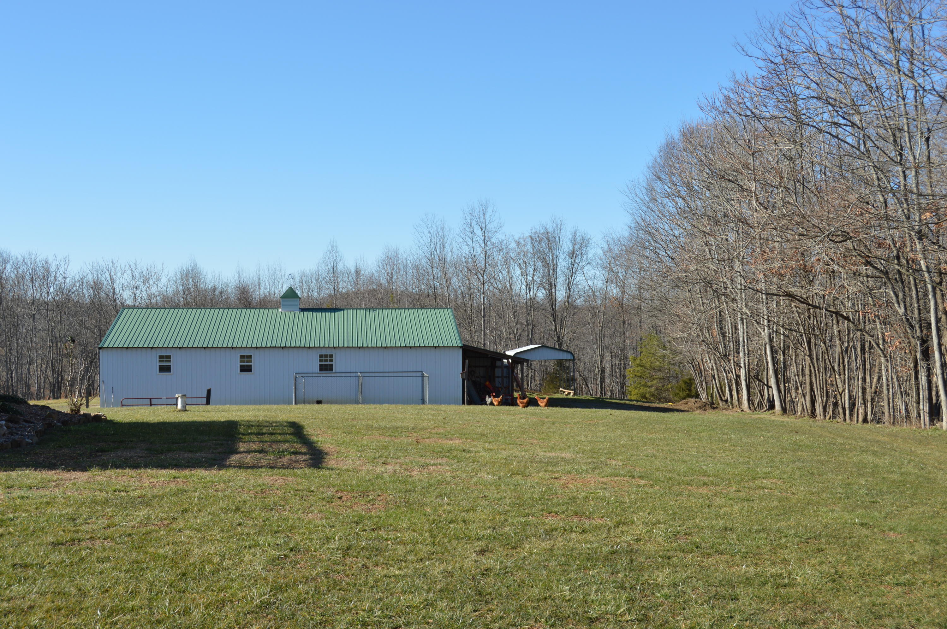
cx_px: 474
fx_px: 1104
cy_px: 314
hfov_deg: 46.4
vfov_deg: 31.8
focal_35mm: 42
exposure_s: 1/200
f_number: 7.1
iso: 100
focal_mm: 28
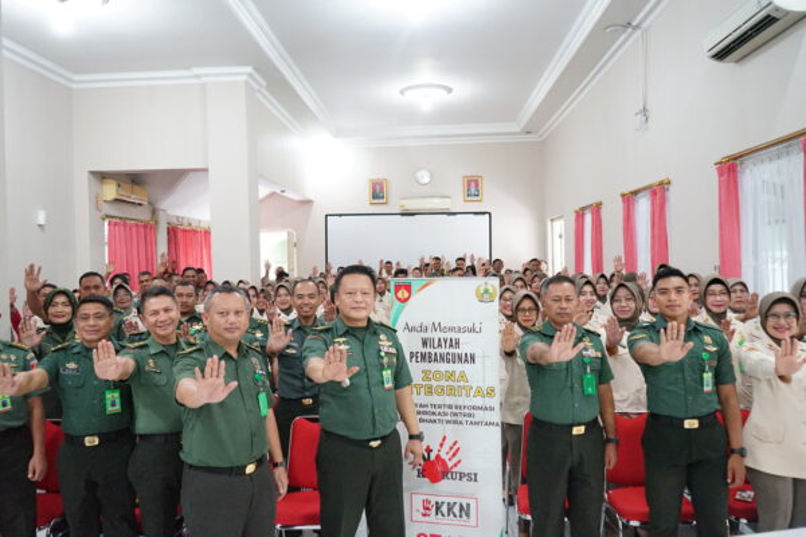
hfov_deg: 65.5
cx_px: 403
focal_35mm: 28
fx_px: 627
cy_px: 268
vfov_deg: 46.4
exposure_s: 1/80
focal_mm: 28
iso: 6400
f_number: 5
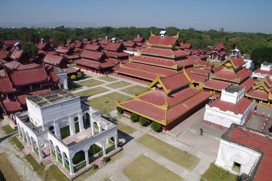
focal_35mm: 24
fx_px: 181
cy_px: 90
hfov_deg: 73.7
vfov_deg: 53.1
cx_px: 136
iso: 100
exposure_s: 1/320
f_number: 7.1
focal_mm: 16
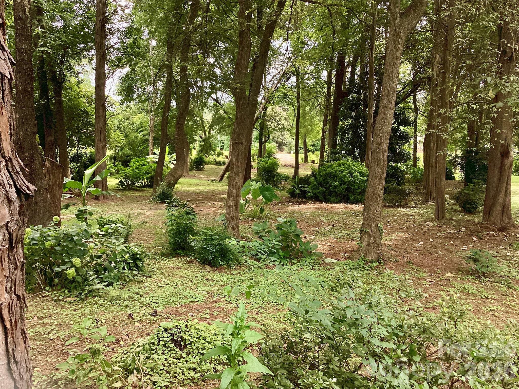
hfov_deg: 58.4
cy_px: 194
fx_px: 465
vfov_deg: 45.4
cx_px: 260
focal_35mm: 31
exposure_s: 1/288
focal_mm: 3.3
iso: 25
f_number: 2.4
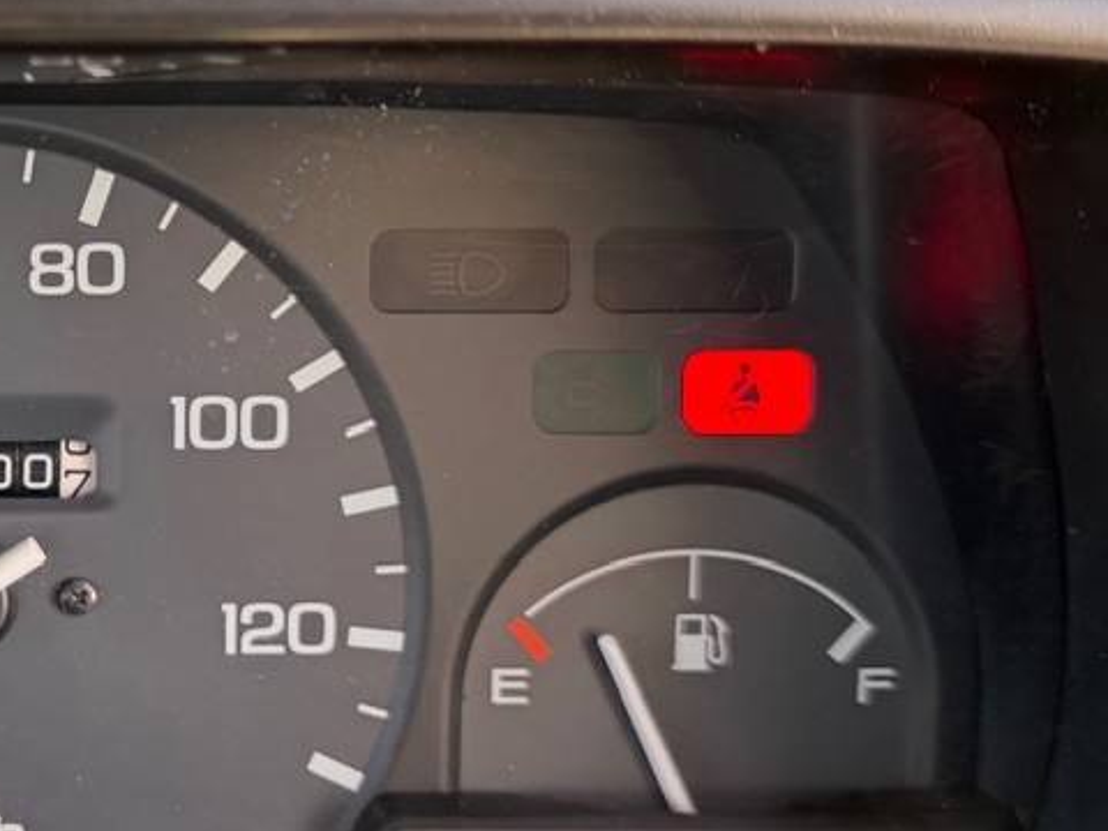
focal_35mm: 64
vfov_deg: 22.9
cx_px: -37
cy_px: 355
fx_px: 2049
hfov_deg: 28.2
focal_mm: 6.76
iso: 125
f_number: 1.78
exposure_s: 1/121
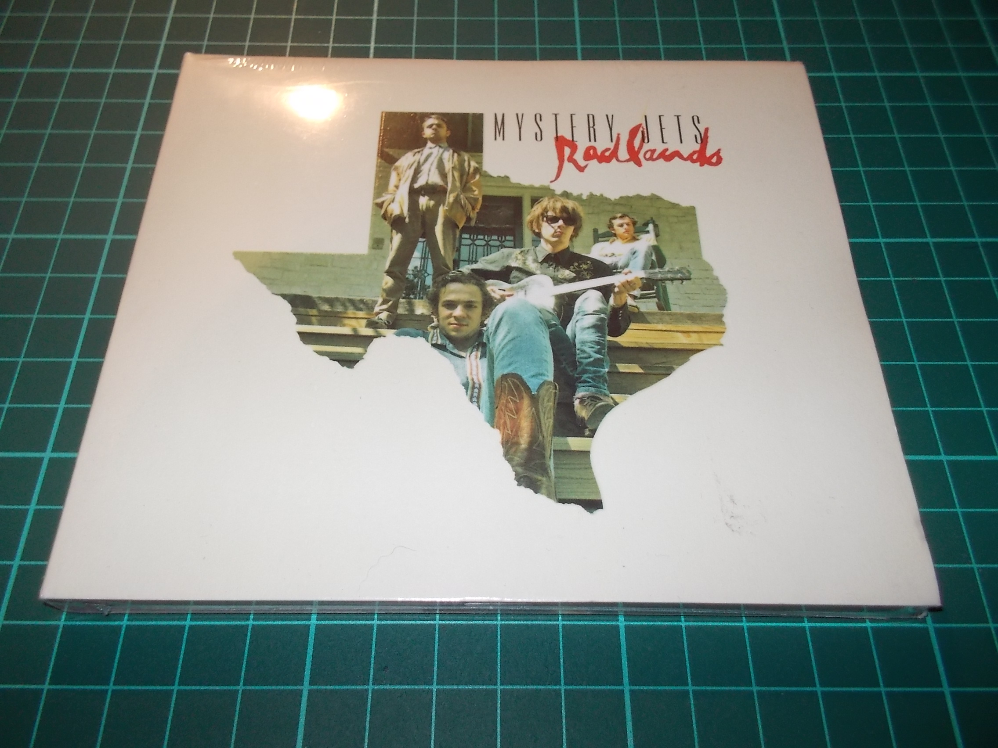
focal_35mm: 29
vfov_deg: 48.2
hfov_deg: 61.7
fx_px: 836
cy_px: 374
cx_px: 499
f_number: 3.3
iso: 200
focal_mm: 4.1
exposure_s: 1/30
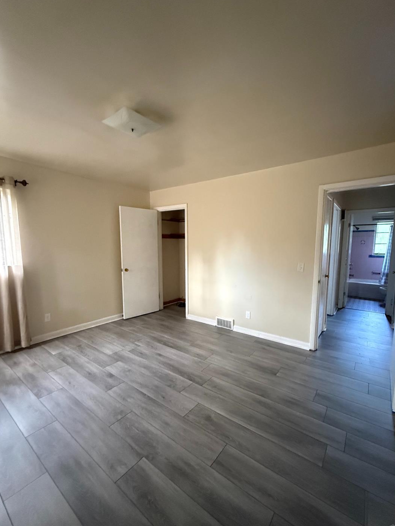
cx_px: 208
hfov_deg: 81.7
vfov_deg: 98.1
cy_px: 273
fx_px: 228
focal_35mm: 15
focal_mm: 2.22
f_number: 2.2
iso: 1000
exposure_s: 1/60
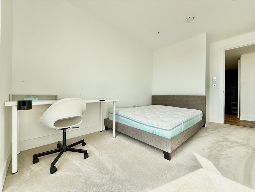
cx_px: 128
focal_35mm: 14
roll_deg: -0.9
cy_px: 96
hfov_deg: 102.1
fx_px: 103
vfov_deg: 85.7
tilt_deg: +0.2
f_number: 2.2
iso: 50
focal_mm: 2.22
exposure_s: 1/351
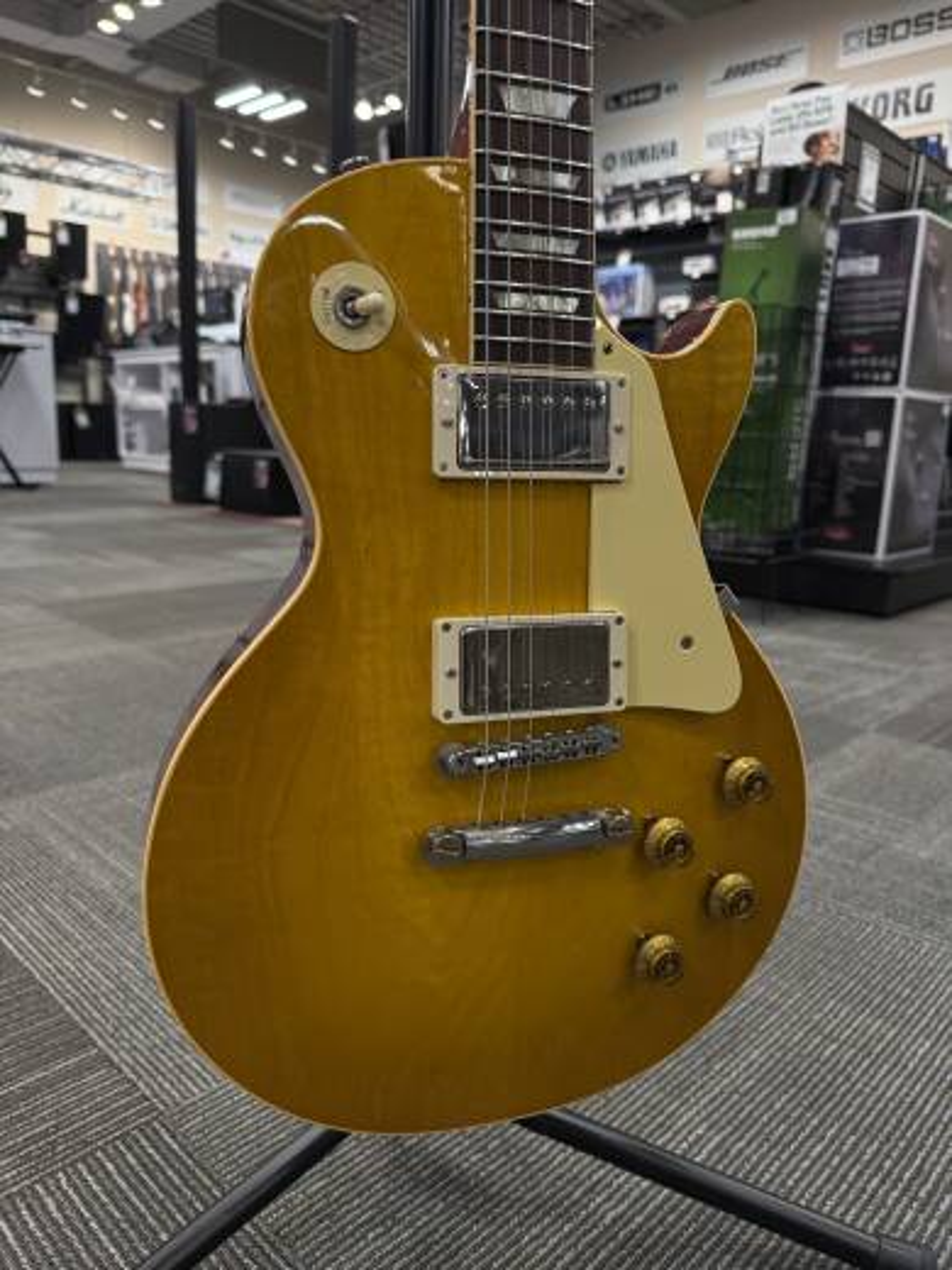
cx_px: 476
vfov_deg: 71.6
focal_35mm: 24
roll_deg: -1.4
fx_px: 880
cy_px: 635
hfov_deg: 56.8
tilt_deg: -12.2
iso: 200
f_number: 1.78
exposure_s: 1/160
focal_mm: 6.76
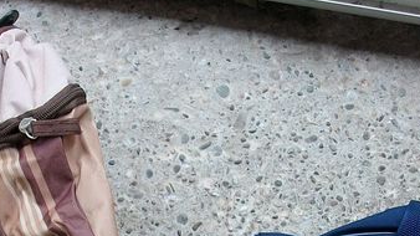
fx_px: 1147
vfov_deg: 11.2
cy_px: 366
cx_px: 164
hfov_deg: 20.7
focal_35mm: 103
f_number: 2.9
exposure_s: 1/123
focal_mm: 5.7
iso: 80
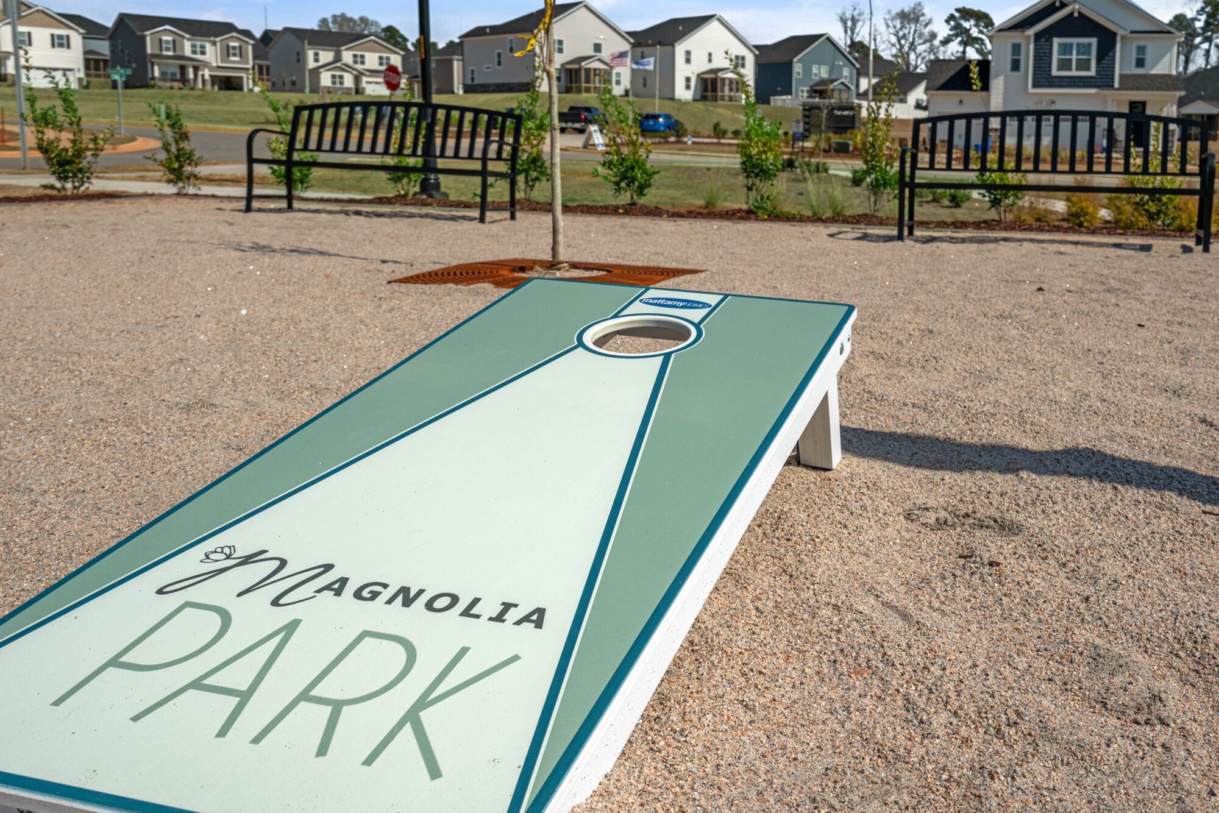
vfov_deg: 42.3
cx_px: 610
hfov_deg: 60.3
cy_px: 406
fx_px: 1050
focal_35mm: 31
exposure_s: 1/2500
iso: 400
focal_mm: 31
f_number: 8
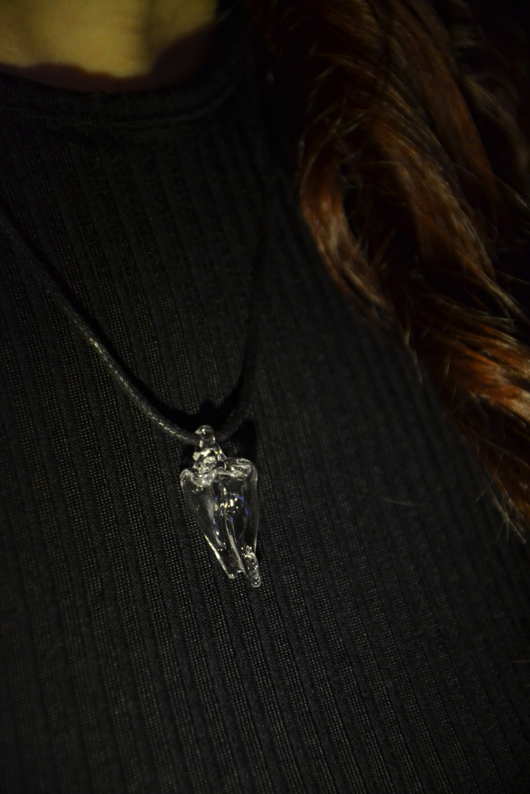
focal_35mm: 147
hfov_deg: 9.3
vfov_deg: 14.0
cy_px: 397
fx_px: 3246
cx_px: 265
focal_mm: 98
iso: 1600
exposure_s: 1/60
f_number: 5.6
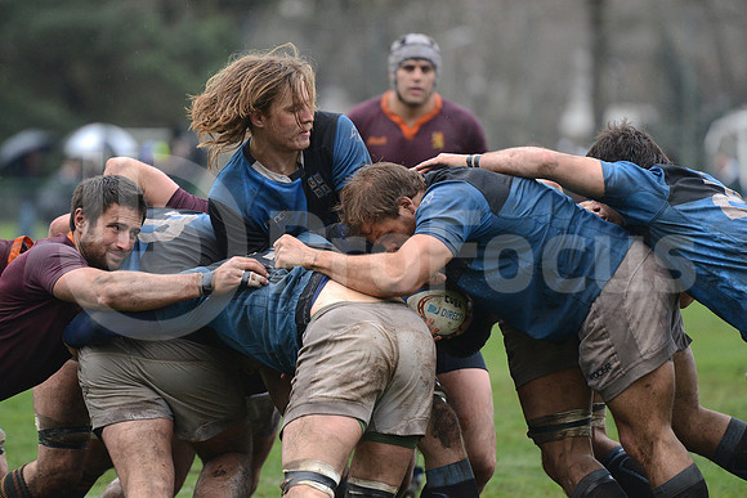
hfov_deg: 7.6
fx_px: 5604
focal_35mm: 270
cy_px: 249
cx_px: 374
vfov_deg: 5.1
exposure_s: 1/500
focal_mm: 270
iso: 2500
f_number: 4
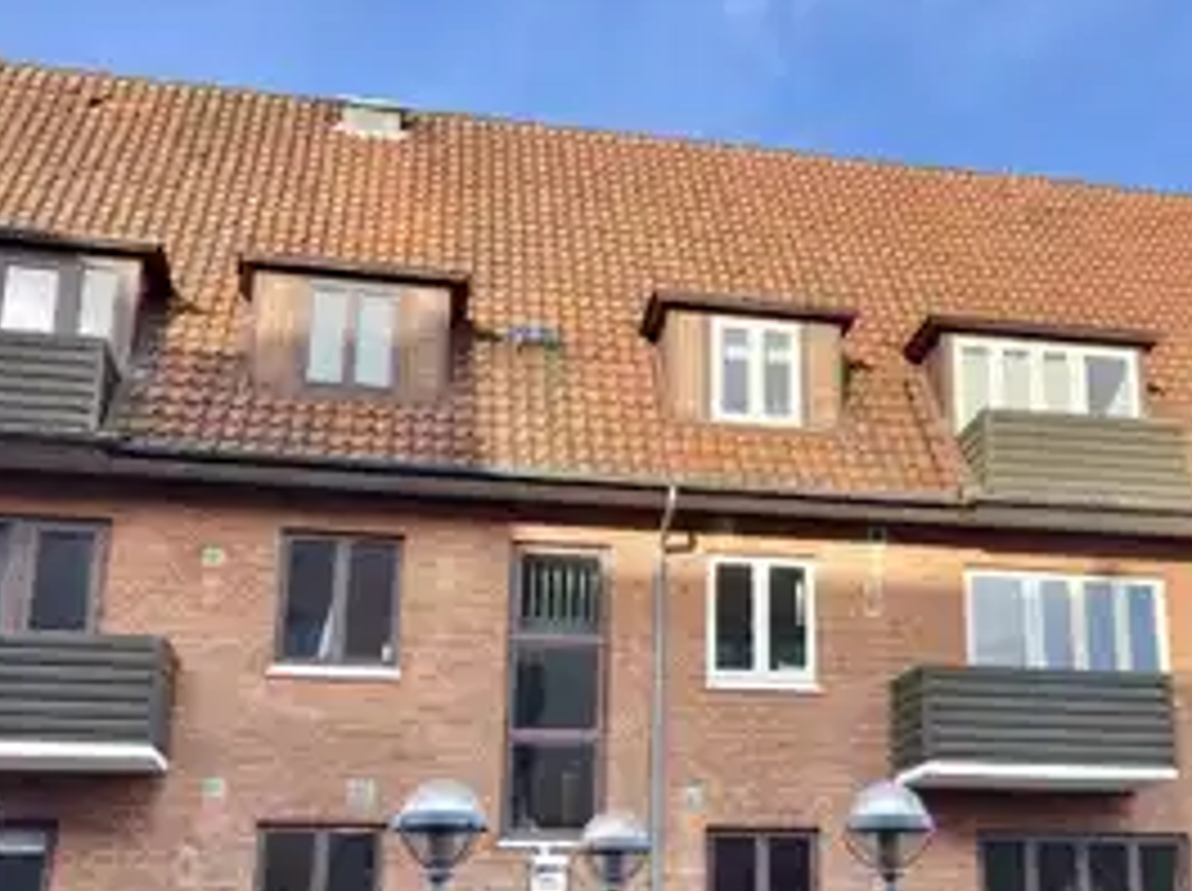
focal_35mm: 47
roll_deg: -0.5
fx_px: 1616
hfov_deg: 40.0
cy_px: 556
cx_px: 787
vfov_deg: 30.7
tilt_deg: +16.2
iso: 20
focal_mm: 3.99
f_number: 1.8
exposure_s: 1/684
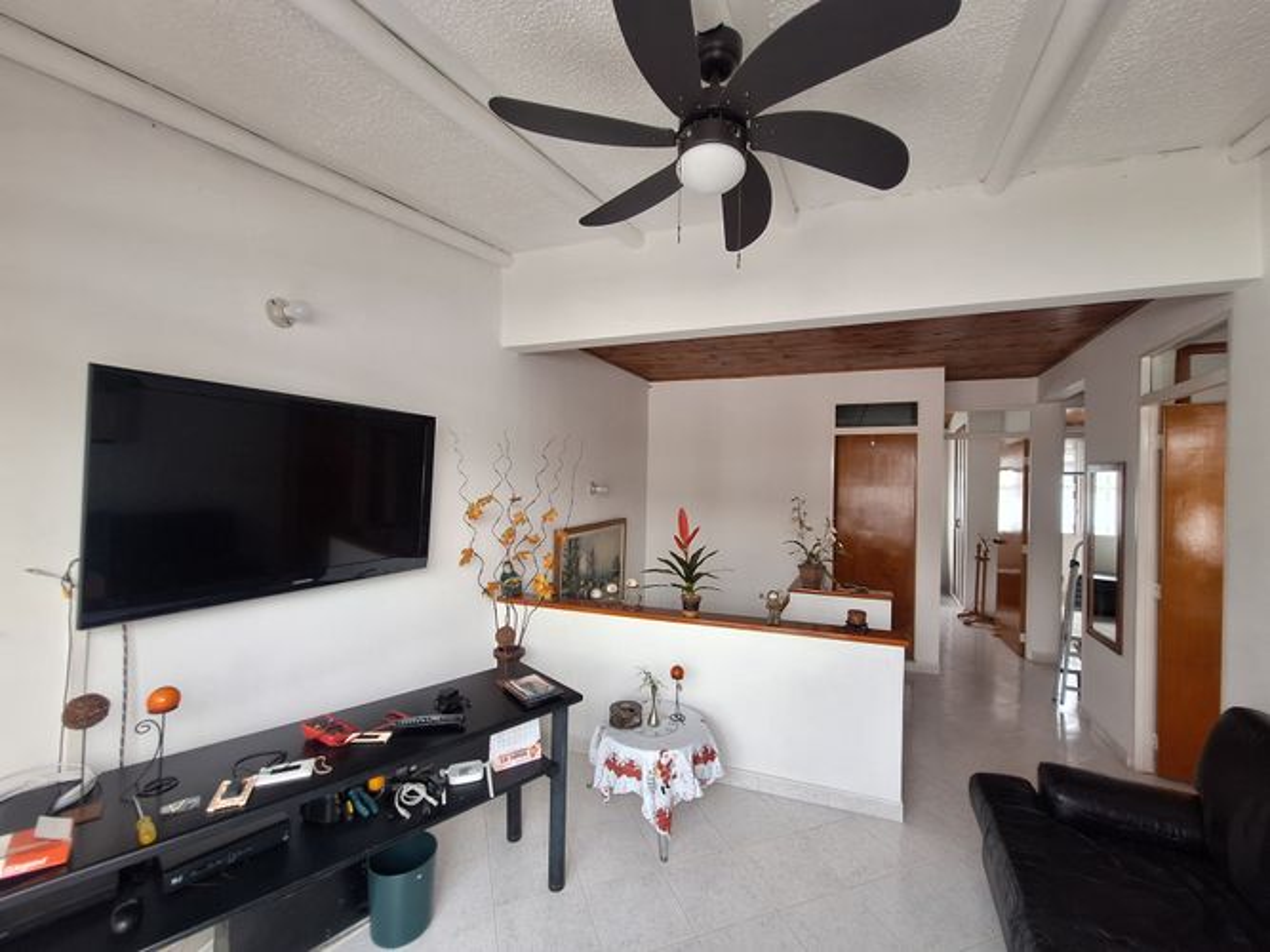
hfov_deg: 106.2
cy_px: 476
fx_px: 477
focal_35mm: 13
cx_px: 635
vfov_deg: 89.9
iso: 80
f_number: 2.2
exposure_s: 1/40
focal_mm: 1.74
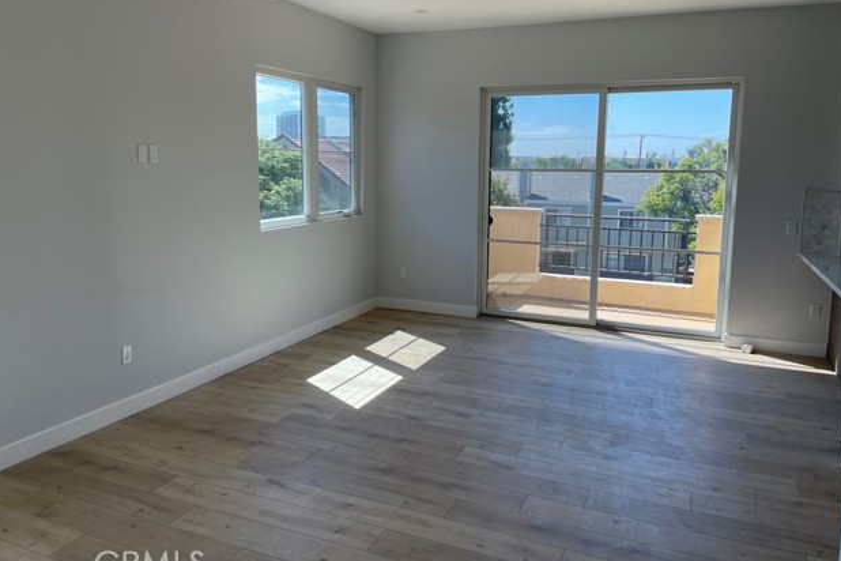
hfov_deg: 65.5
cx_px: 411
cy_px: 256
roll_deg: -0.2
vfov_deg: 46.4
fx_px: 654
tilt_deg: -8.6
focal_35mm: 28
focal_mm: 4.2
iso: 32
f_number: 1.6
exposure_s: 1/609
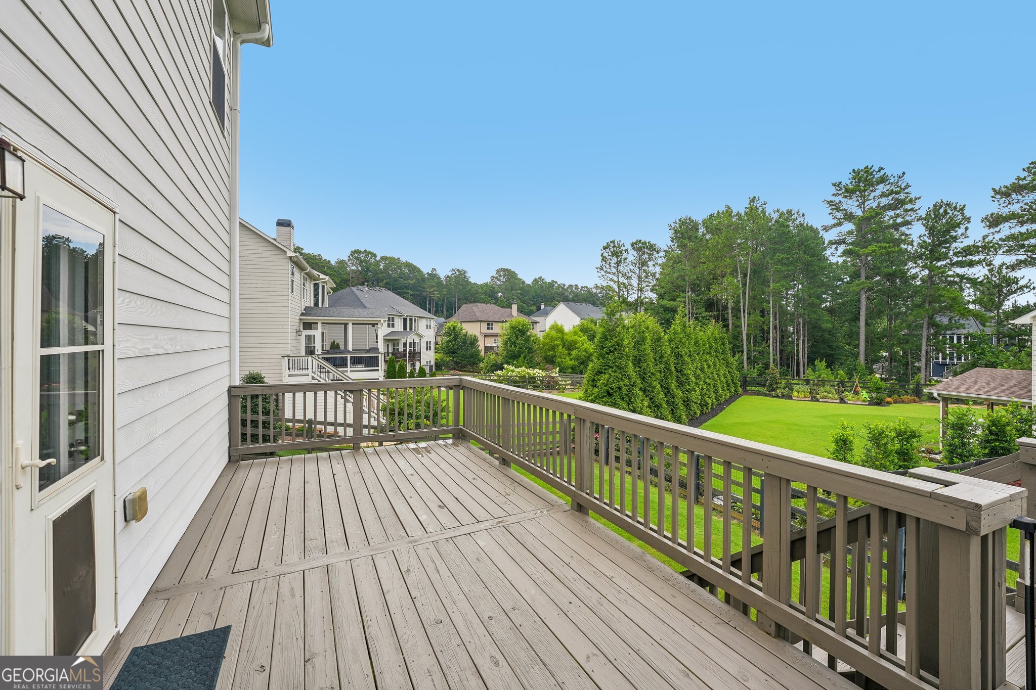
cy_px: 345
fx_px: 403
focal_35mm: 14
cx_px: 518
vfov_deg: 81.2
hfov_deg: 104.3
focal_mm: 14
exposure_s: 1/200
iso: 100
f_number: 8
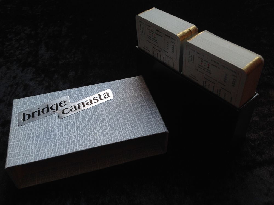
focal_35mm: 35
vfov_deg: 40.6
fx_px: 277
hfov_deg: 52.7
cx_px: 137
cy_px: 102
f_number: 2.4
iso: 64
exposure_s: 1/24
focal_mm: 4.28
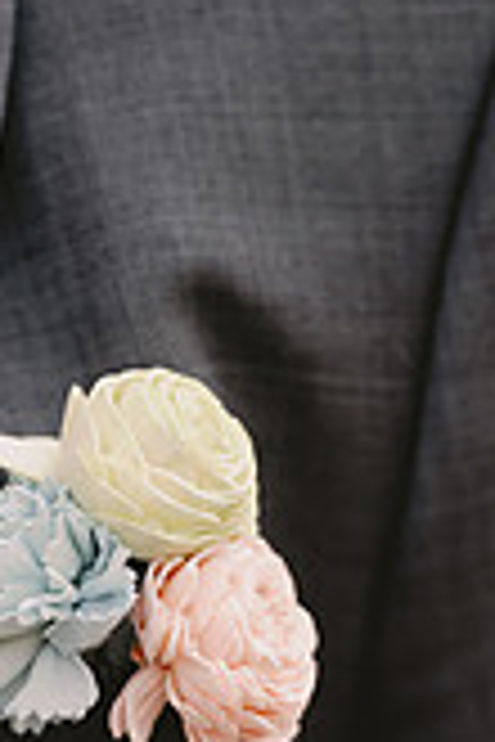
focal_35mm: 191
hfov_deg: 7.2
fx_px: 3939
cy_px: 805
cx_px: 135
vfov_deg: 10.6
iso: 400
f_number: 2.8
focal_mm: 70
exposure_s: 1/1600
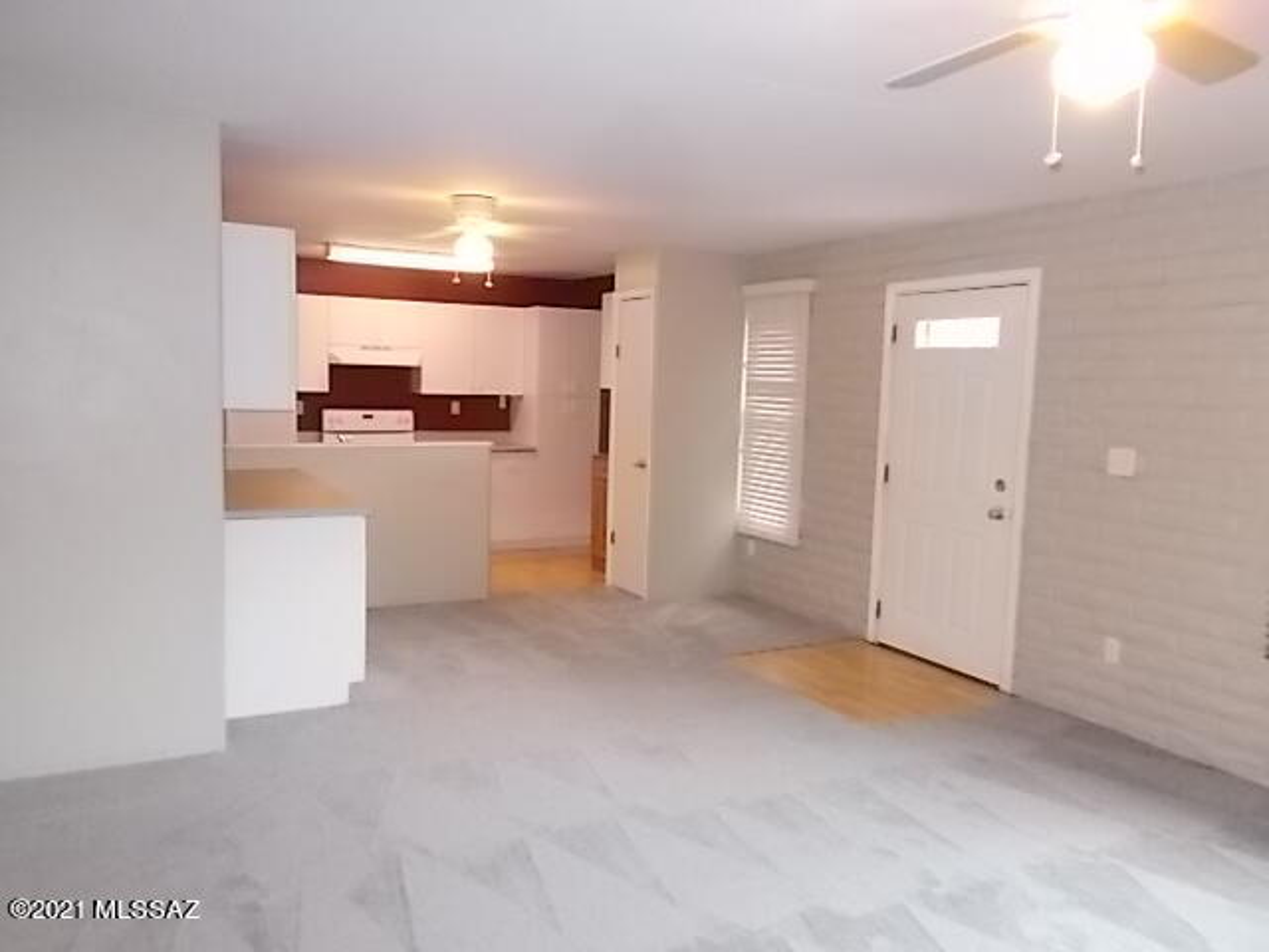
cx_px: 634
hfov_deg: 67.3
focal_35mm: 26
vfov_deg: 53.1
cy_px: 476
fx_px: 953
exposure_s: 1/25
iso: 450
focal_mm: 4.6
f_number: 3.2
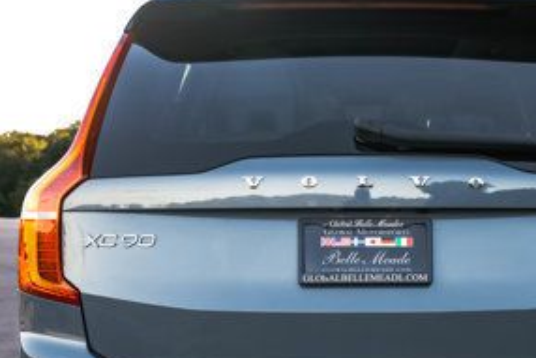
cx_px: 386
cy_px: 305
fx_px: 1266
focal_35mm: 85
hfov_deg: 23.7
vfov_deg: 15.9
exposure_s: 1/400
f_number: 5.6
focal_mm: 38
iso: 800
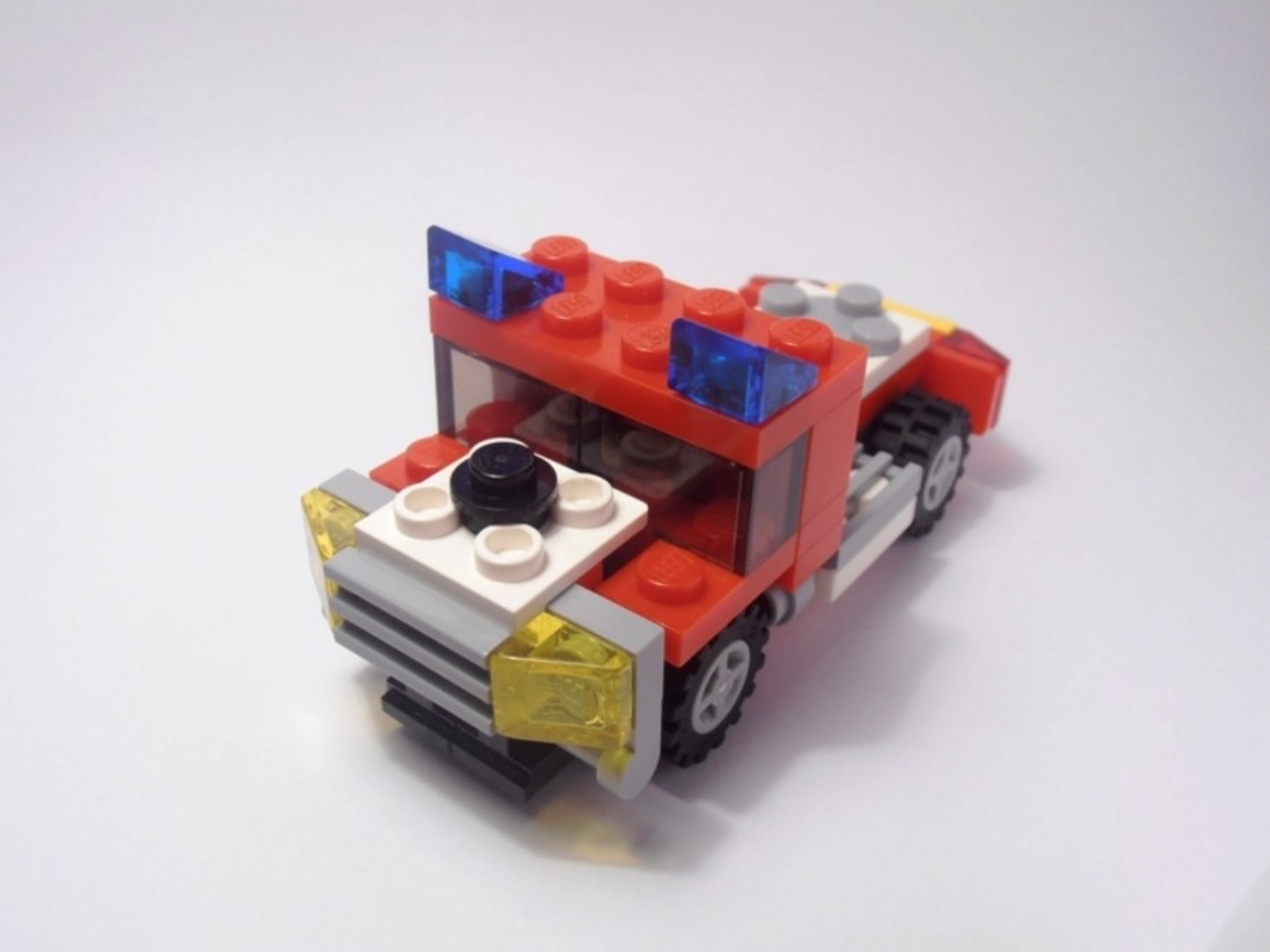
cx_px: 635
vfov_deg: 38.7
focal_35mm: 37
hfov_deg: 50.1
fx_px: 1357
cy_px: 476
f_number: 3.9
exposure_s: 1/50
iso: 80
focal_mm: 6.61
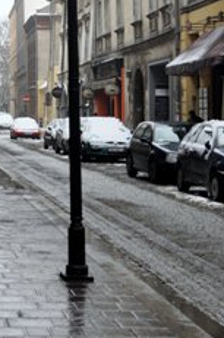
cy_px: 89
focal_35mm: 108
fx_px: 1012
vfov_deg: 18.9
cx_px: -80
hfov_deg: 12.2
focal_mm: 26
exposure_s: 1/200
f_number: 4
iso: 220
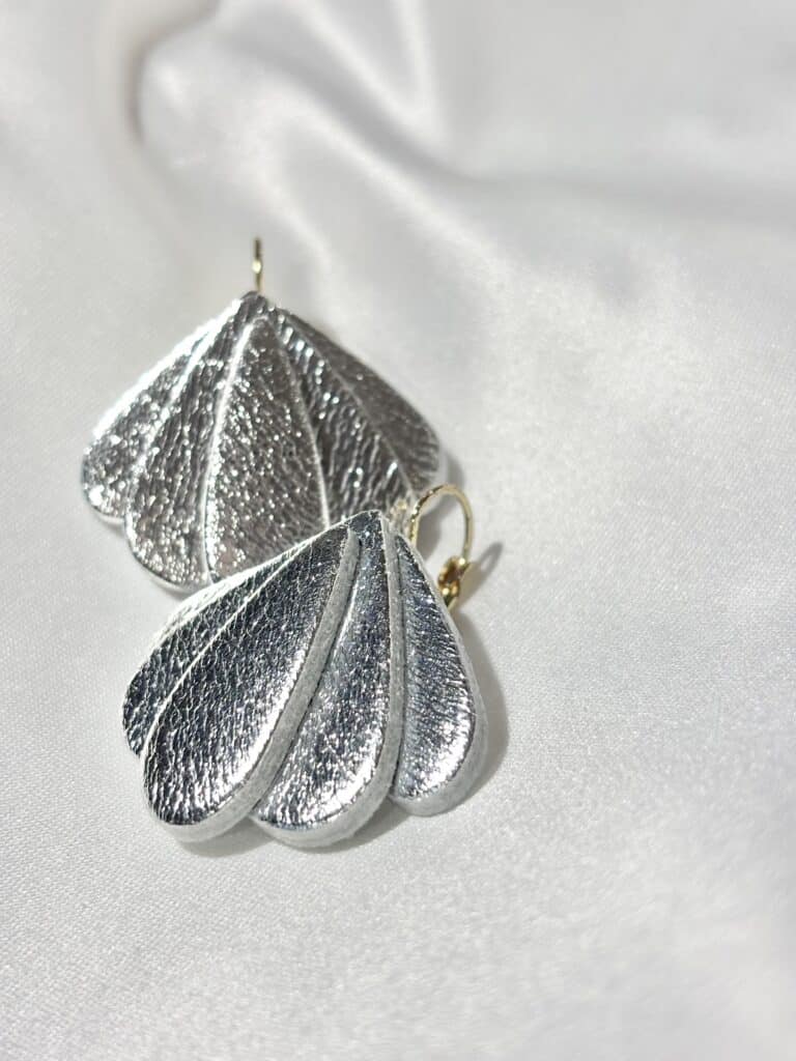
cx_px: 398
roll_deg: +7.2
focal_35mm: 52
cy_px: 530
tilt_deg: -28.8
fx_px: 1594
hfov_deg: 28.0
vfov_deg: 36.8
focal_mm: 5.96
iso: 32
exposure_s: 1/353
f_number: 1.6
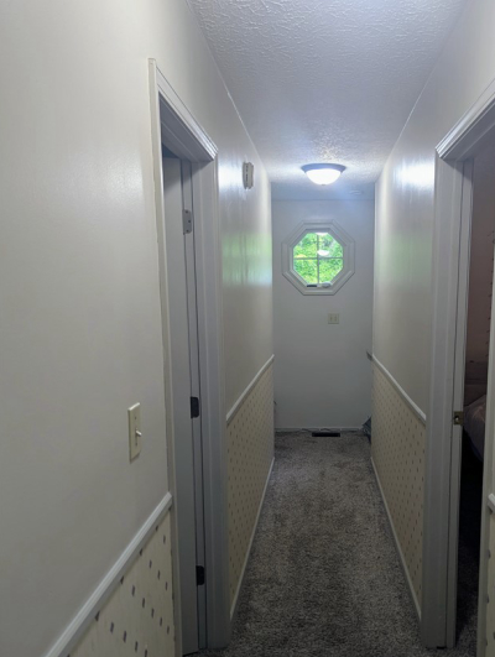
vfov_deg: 59.7
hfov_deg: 46.5
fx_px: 570
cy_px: 371
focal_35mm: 30
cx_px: 307
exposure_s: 1/60
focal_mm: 6.81
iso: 90
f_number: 1.85
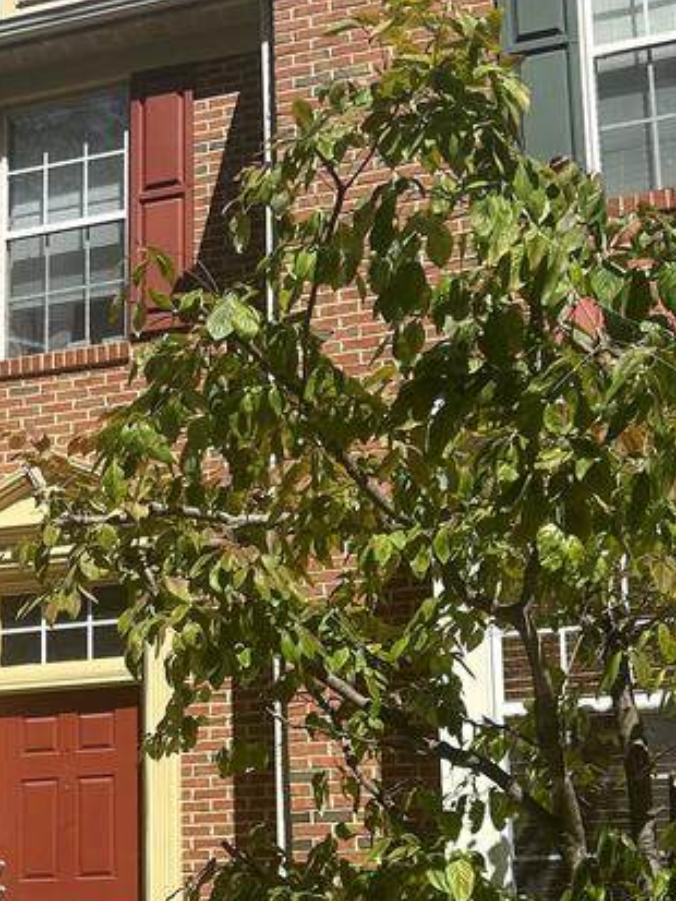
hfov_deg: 21.1
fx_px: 1770
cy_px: 700
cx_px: 41
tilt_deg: +11.9
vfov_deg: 28.0
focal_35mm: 68
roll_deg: -0.3
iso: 50
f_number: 1.5
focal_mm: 5.7
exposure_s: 1/3831
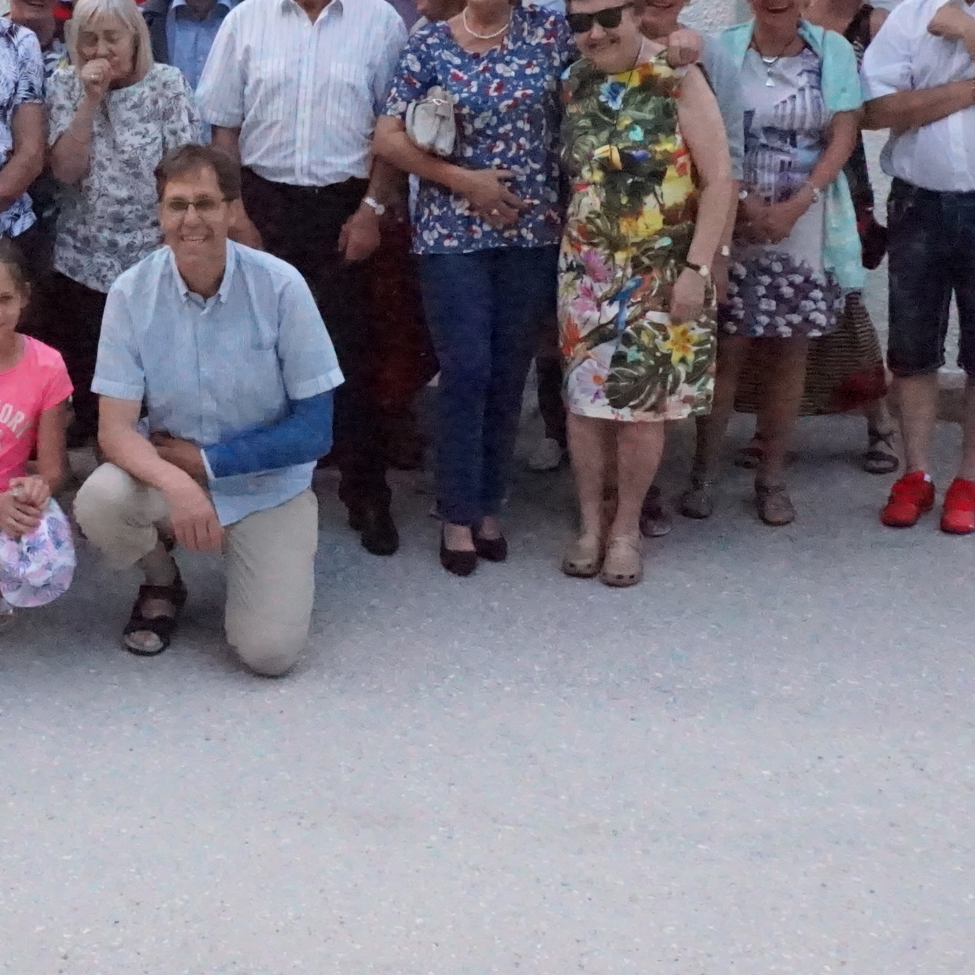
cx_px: 151
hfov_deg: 32.8
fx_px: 1593
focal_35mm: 50
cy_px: 311
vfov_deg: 33.7
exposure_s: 1/3200
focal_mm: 16
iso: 16000
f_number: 14
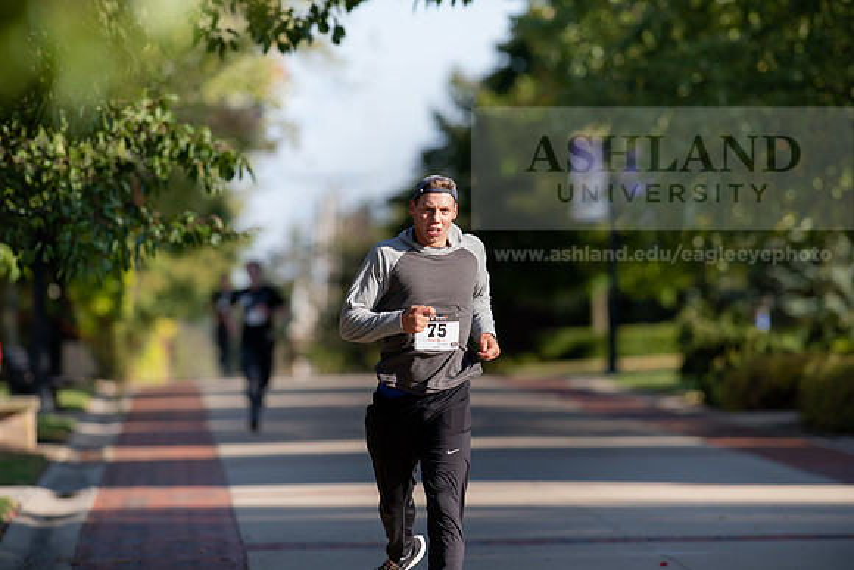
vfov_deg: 4.6
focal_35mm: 300
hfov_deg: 6.9
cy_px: 285
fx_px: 7118
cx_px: 427
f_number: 4
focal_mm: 300
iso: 200
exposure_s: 1/640
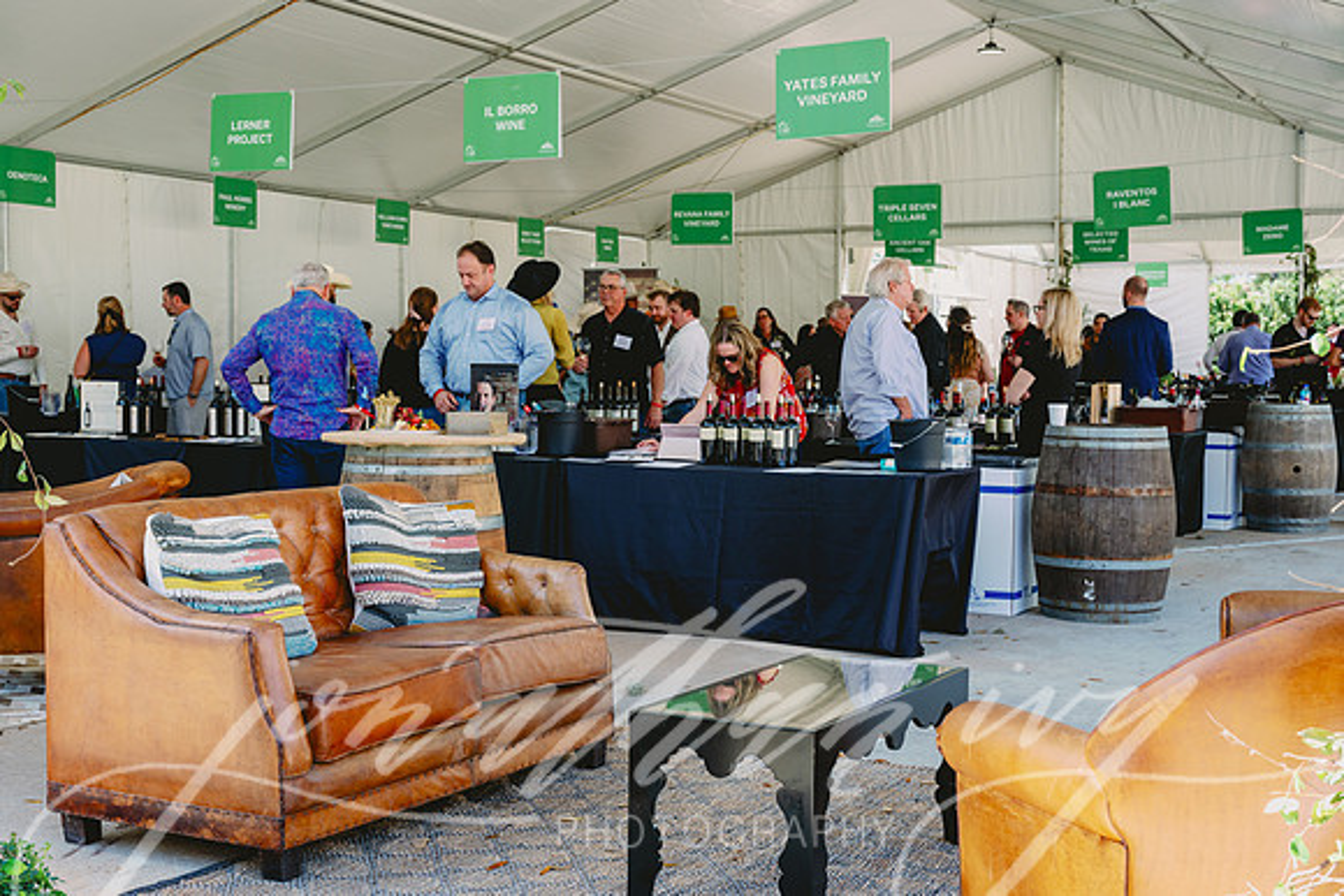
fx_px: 1792
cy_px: 448
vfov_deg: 28.1
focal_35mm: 48
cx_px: 672
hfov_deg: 41.1
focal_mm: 46
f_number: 7.1
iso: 250
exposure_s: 1/100
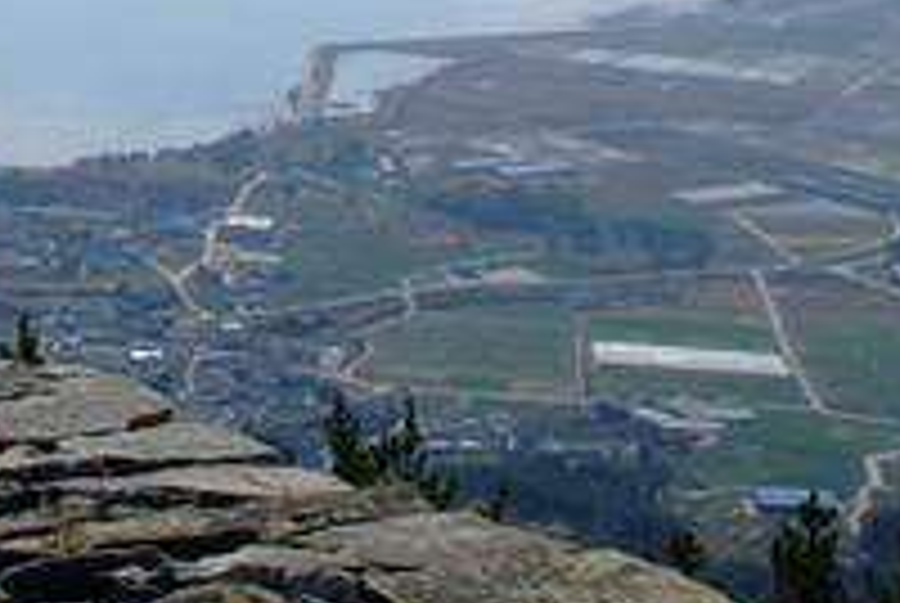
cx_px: -214
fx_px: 2629
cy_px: -9
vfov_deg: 12.9
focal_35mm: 105
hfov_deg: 18.3
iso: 200
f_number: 19
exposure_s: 1/125
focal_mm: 20
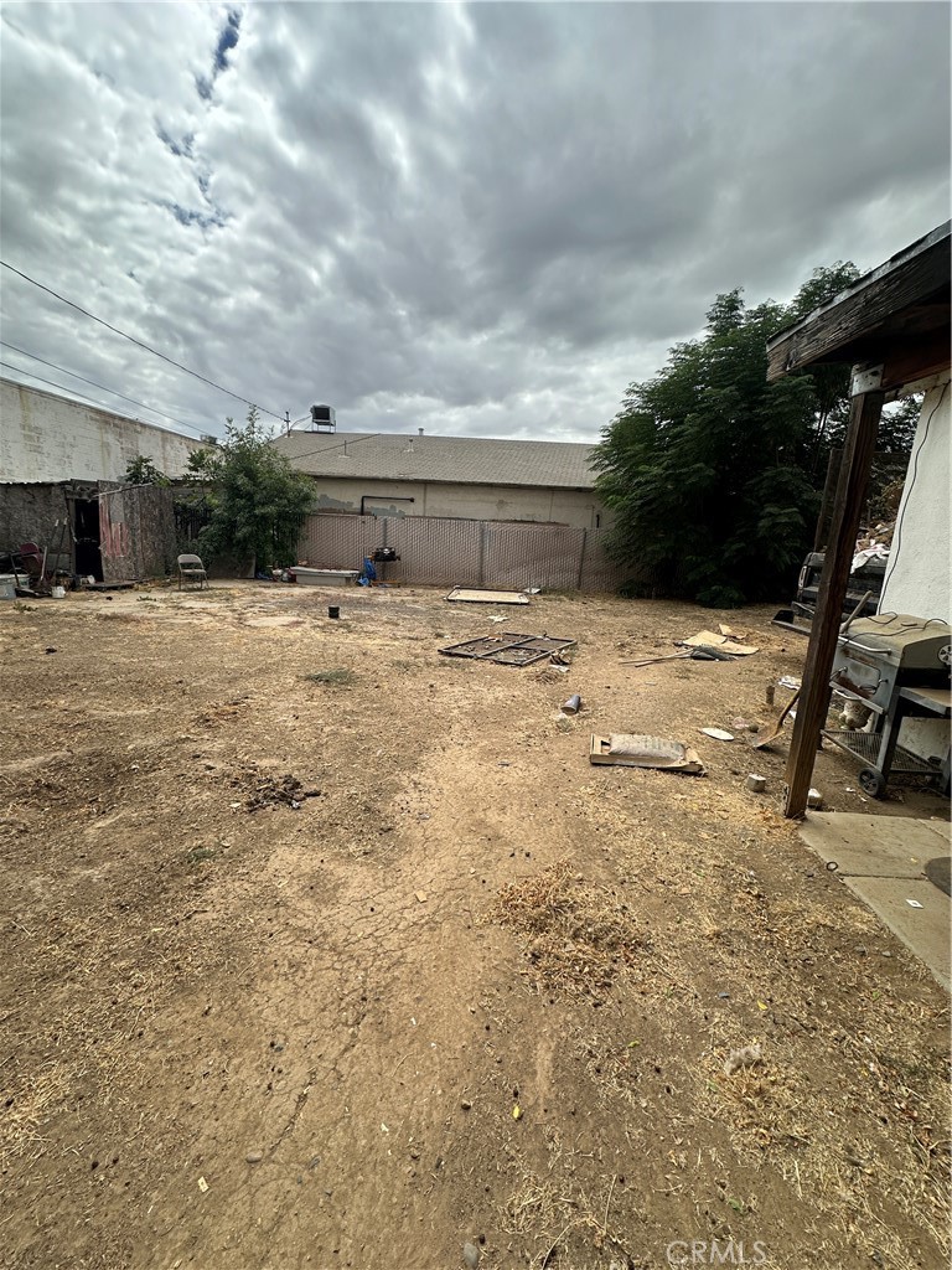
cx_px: 476
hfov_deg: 85.7
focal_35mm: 14
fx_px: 513
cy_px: 635
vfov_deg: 102.1
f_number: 2.2
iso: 50
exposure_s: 1/2304
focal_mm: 2.22
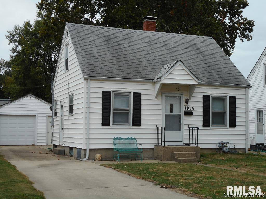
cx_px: 133
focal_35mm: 59
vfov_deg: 24.8
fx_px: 453
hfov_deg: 32.7
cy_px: 100
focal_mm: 10.5
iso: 80
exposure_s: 1/250
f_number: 5.1
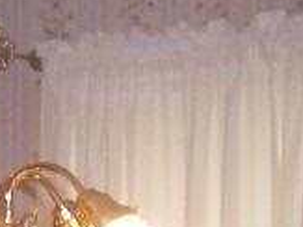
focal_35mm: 300
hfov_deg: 6.5
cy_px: 690
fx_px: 2624
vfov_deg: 4.7
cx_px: -102
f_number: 2.8
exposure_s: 1/30
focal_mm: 8
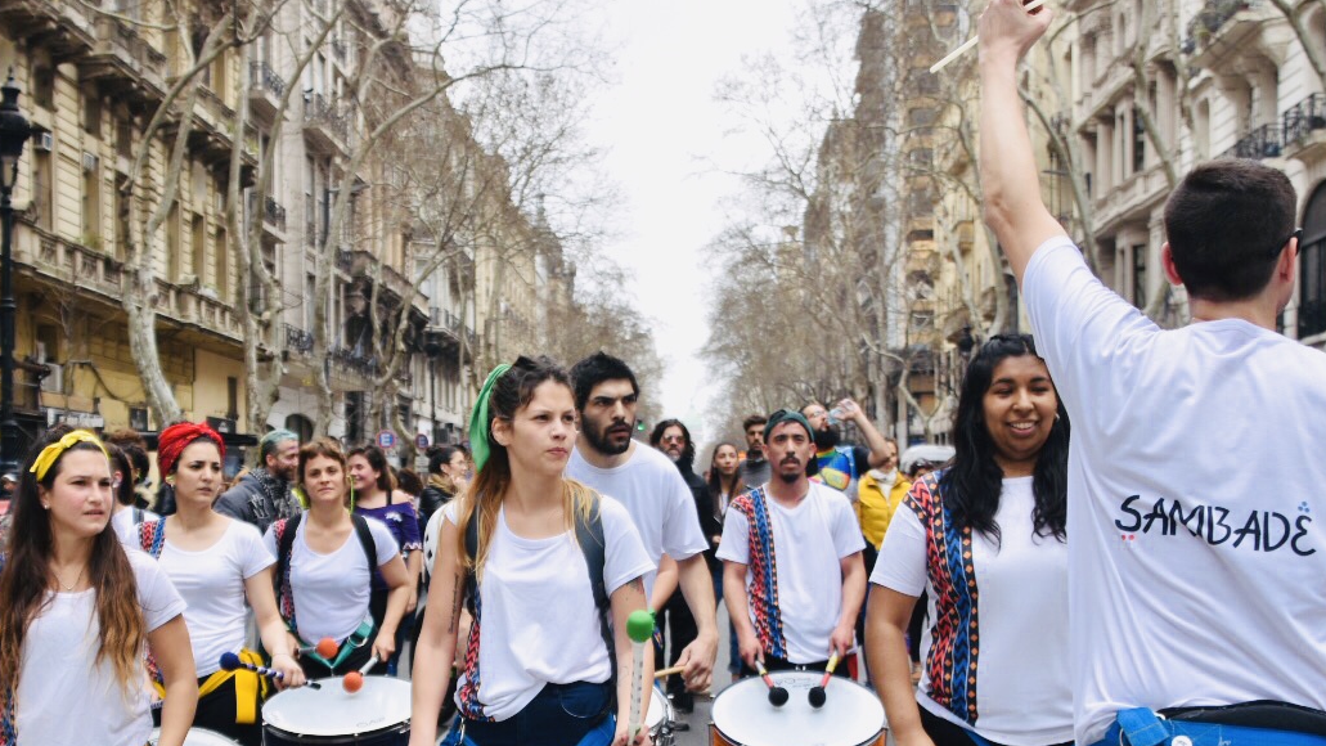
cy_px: 566
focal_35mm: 52
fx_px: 1822
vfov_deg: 22.9
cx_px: 529
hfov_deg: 39.8
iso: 100
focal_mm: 21
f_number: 3.5
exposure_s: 1/400
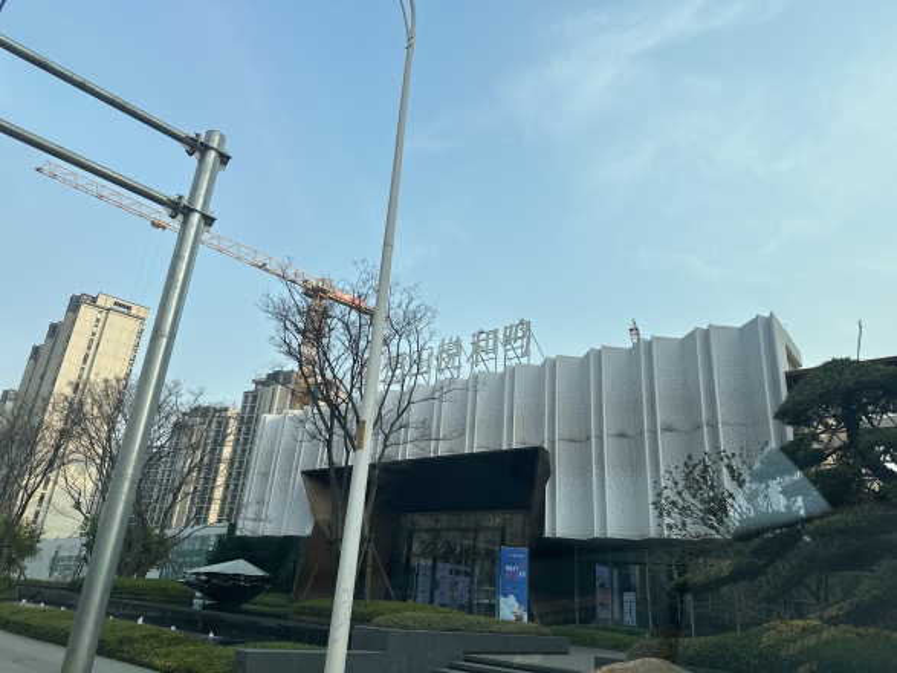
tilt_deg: +22.6
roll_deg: -4.6
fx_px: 622
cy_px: 336
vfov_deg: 56.8
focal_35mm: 24
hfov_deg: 71.6
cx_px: 448
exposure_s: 1/2410
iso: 80
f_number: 1.78
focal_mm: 6.86
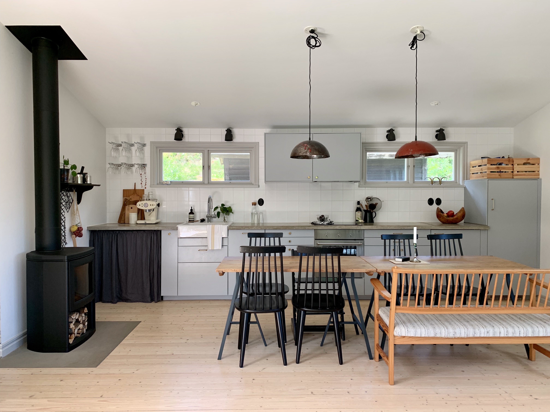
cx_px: 275
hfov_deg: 67.3
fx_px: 413
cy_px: 206
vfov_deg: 53.1
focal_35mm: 26
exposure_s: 1/121
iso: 50
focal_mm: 4.25
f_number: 1.8
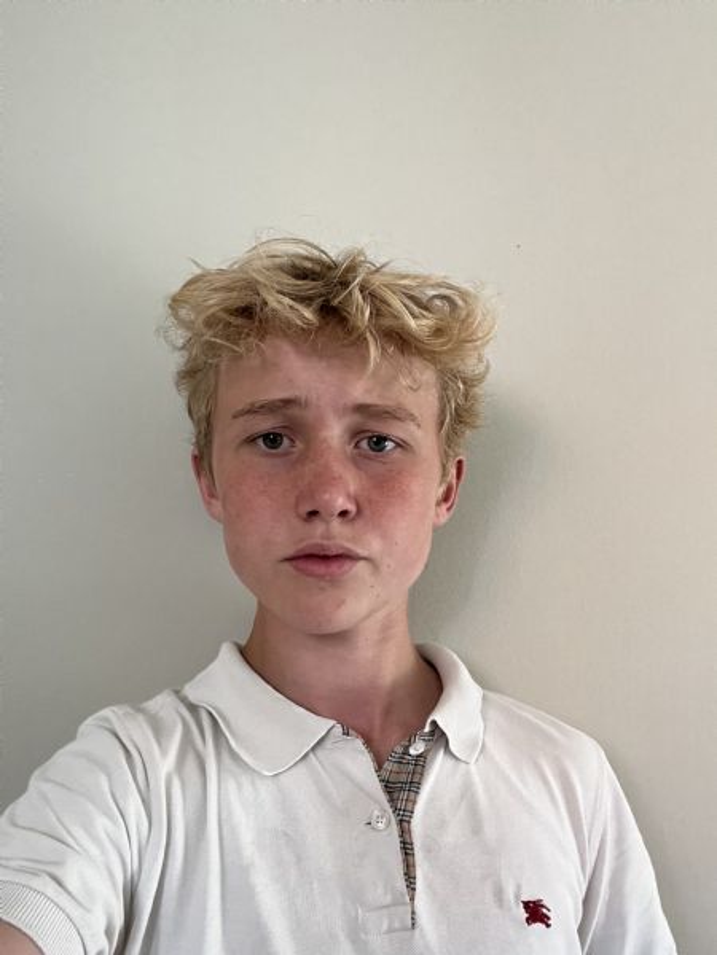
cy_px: 478
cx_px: 358
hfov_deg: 46.8
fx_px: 829
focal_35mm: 30
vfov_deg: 60.0
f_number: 2.2
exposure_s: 1/60
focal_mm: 2.71
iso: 200
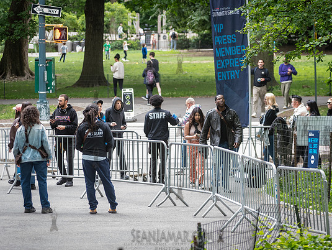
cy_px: 116
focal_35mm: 158
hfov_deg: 12.5
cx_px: 201
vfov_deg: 9.4
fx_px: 1516
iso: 1600
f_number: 4
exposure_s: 1/100
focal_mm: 135
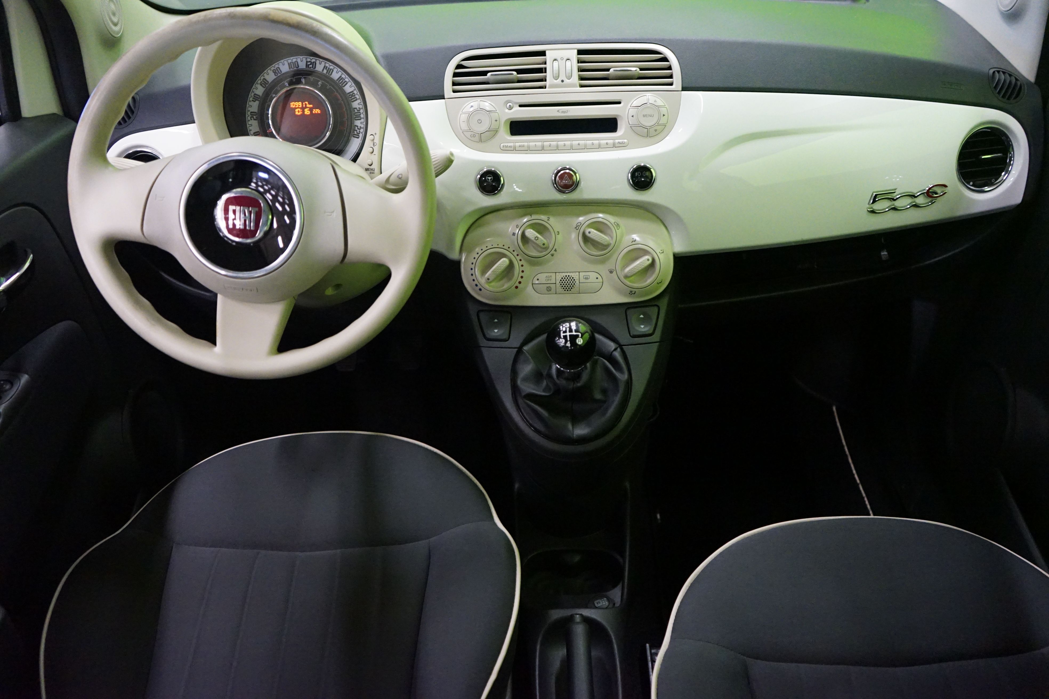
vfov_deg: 46.4
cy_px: 350
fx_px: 816
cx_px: 524
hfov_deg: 65.5
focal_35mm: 28
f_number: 3.5
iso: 6400
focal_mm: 28
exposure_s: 1/60
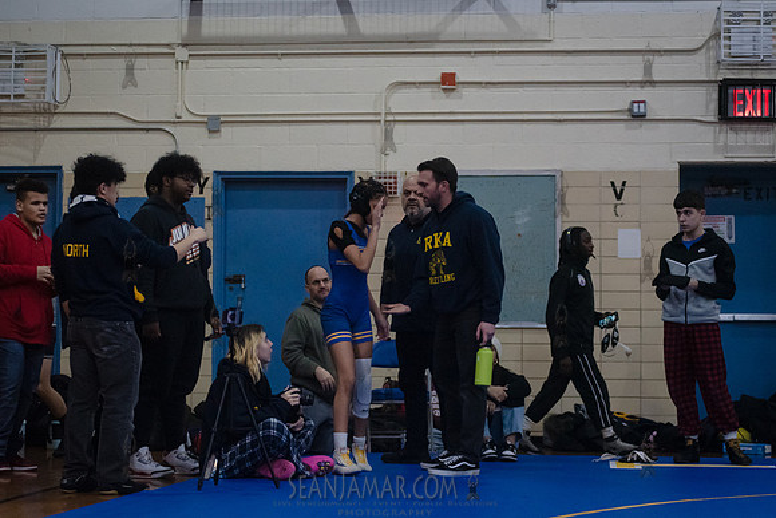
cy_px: 259
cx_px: 400
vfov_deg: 16.2
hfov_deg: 24.0
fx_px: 1823
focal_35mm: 85
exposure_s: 1/400
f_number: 3.2
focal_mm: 80
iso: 6400
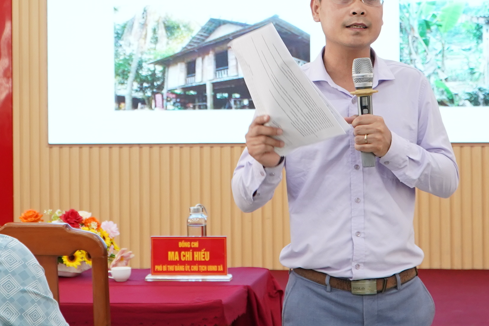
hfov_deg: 21.2
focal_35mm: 96
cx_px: 258
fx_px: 1304
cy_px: 53
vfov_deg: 14.2
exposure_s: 1/40
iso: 400
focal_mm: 27
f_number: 4
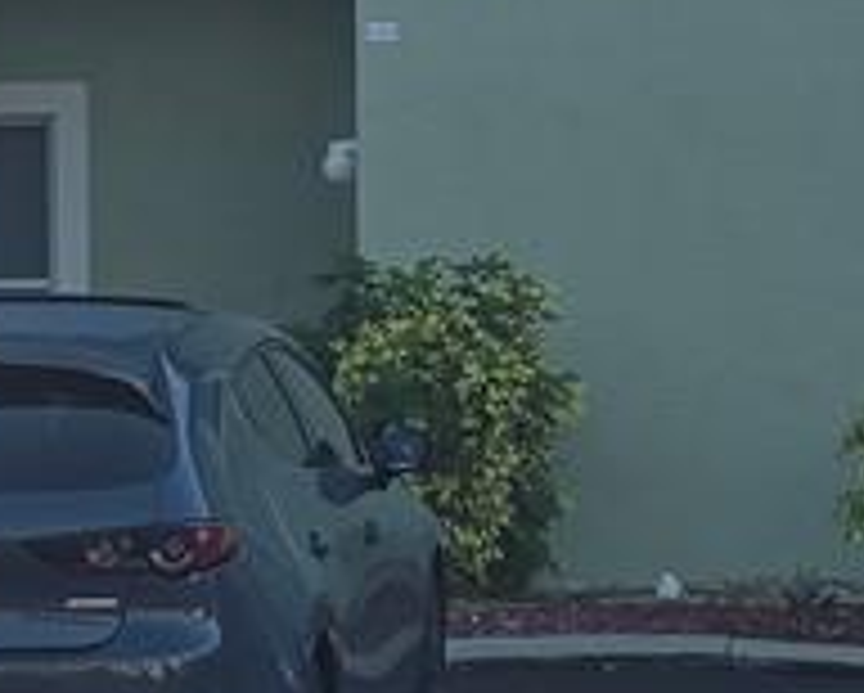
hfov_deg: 10.3
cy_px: 346
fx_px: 4787
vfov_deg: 8.3
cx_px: 76
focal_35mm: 187
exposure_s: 1/140
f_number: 1.7
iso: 12
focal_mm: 6.3
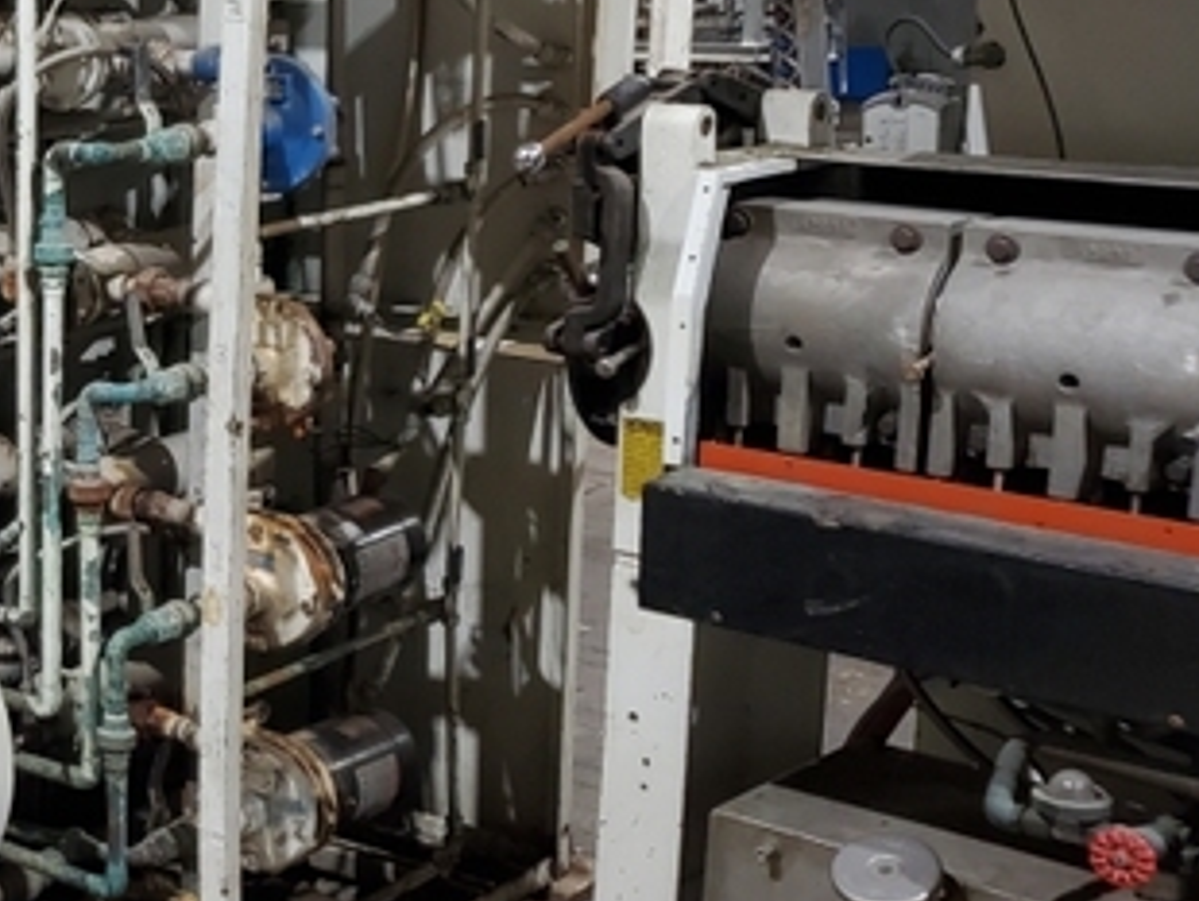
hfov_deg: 26.0
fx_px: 2322
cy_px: 356
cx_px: -228
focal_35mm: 67
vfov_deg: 21.9
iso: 250
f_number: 1.5
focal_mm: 4.3
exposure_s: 1/40
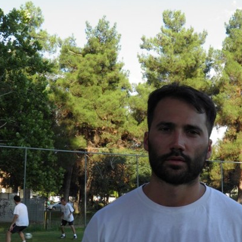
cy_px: 134
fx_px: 443
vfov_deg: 30.5
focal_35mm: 56
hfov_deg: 30.2
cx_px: 175
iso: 50
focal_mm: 7.1
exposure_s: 1/80
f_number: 5.7
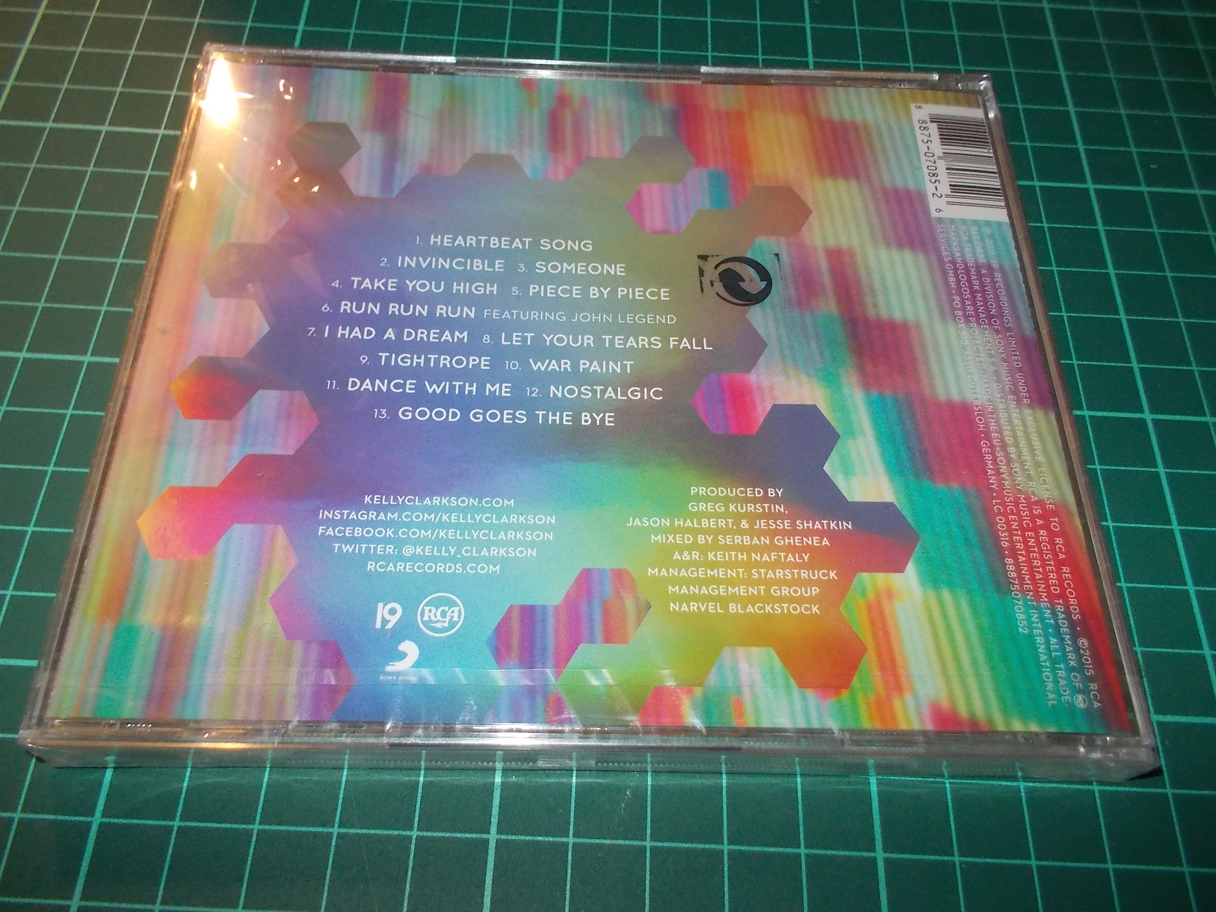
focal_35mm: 29
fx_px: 1019
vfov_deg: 48.2
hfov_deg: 61.7
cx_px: 608
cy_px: 456
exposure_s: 1/30
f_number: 3.3
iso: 200
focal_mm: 4.1
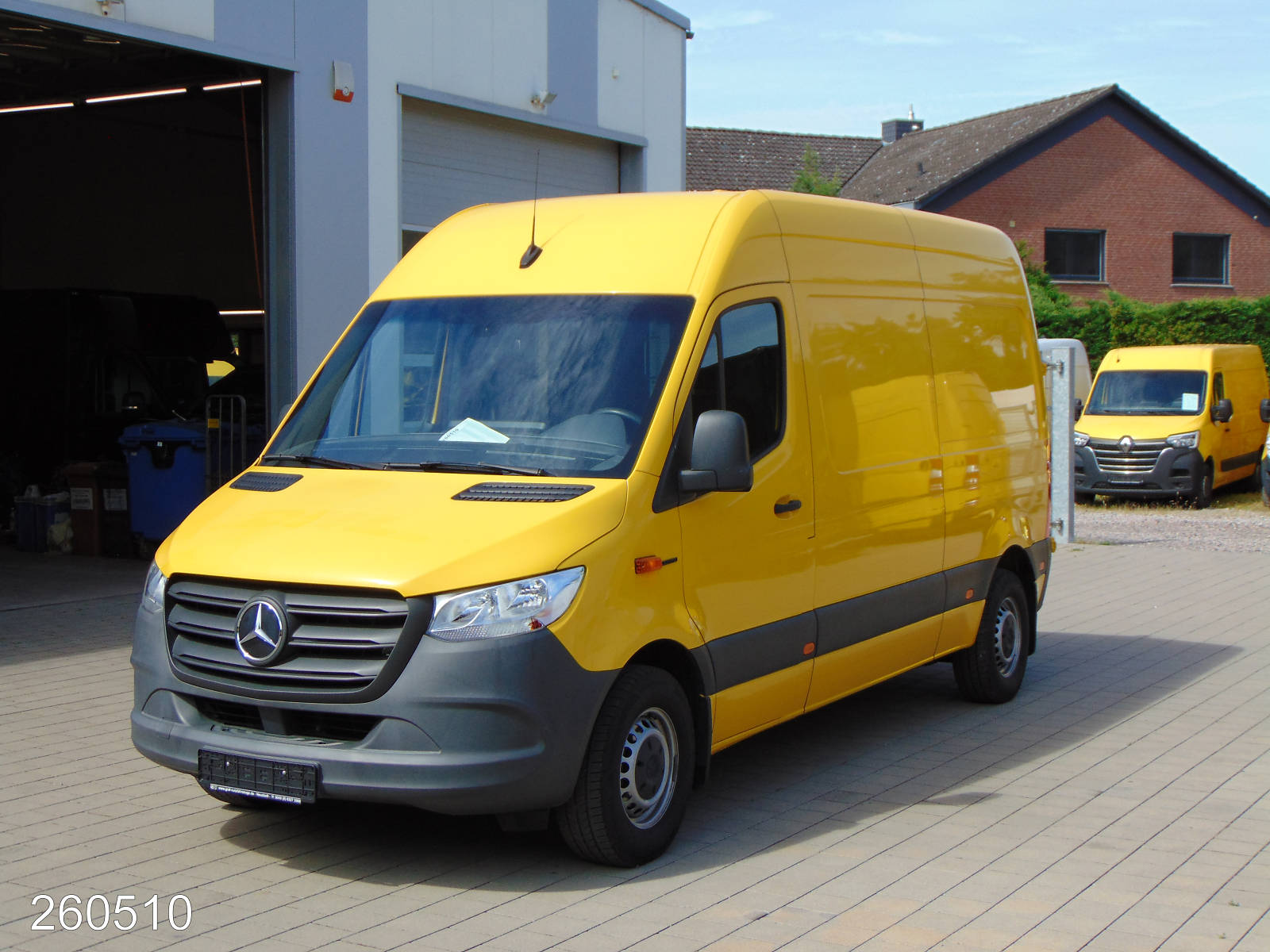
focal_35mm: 50
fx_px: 1834
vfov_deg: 29.1
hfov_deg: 38.2
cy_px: 476
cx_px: 635
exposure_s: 1/640
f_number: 3.5
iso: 80
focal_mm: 9
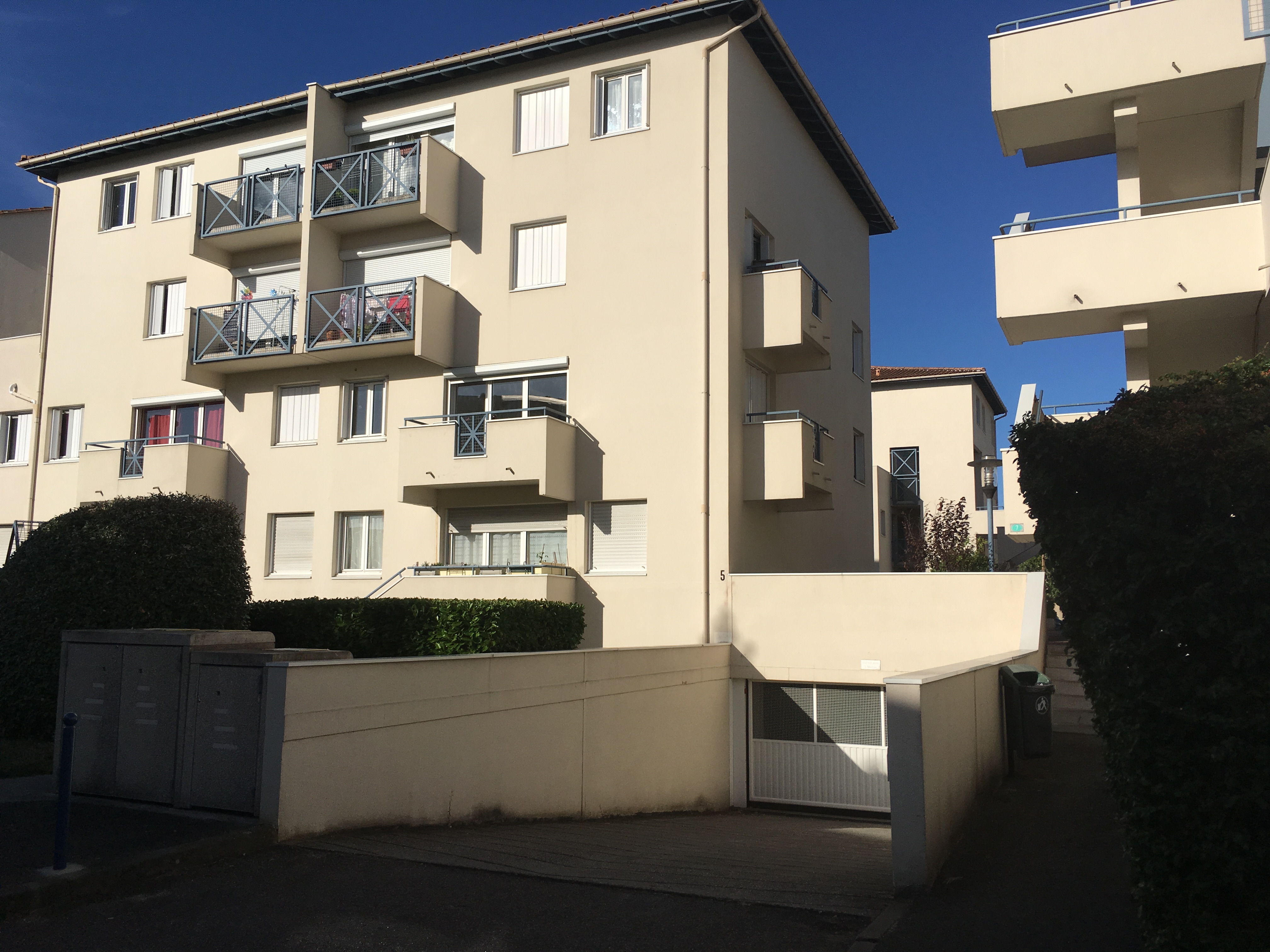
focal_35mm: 29
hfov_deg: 61.7
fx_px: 1064
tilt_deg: +6.4
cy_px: 476
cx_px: 635
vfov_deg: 48.2
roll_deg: -1.5
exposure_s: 1/3663
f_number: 2.2
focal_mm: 4.15
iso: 25
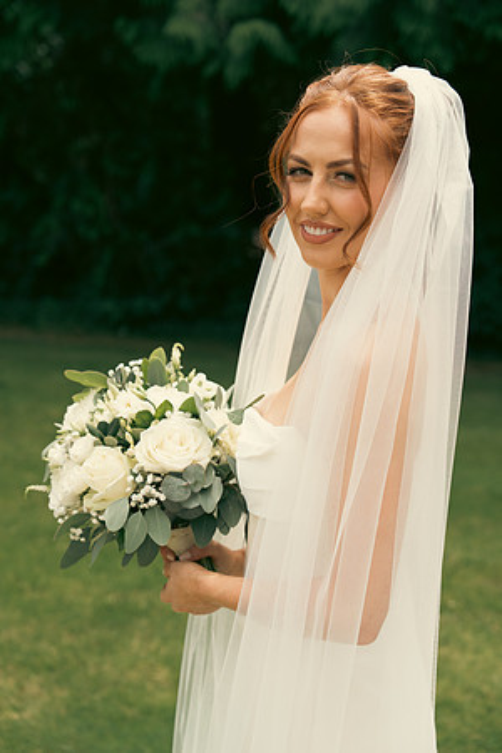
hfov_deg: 25.1
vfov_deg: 36.9
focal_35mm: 54
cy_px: 376
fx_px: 1129
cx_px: 251
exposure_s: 1/1250
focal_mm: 54
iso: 200
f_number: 3.5
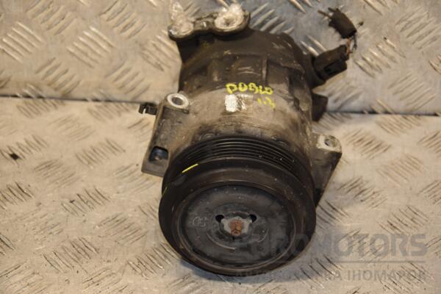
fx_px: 1286
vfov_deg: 13.0
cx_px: 220
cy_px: 147
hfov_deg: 19.5
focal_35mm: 105
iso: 800
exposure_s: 1/160
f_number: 5.3
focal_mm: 70
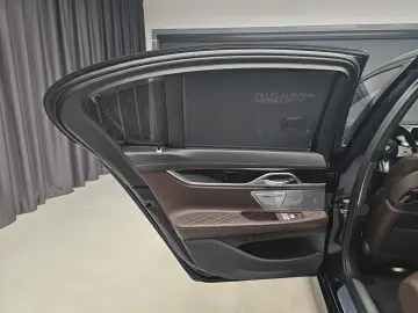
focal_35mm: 23
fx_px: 278
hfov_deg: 73.9
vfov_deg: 58.9
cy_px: 156
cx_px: 209
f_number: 1.7
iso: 160
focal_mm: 6.3
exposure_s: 1/100
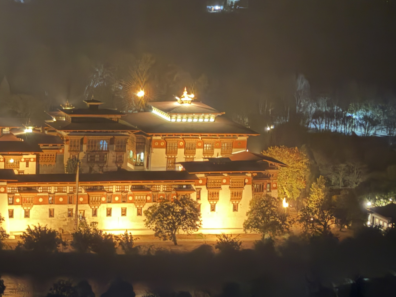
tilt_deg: -10.7
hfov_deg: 10.0
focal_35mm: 197
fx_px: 2254
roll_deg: -2.4
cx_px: 41
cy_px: 185
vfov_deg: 7.5
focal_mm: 16.89
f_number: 2.8
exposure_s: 1/2
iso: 2000
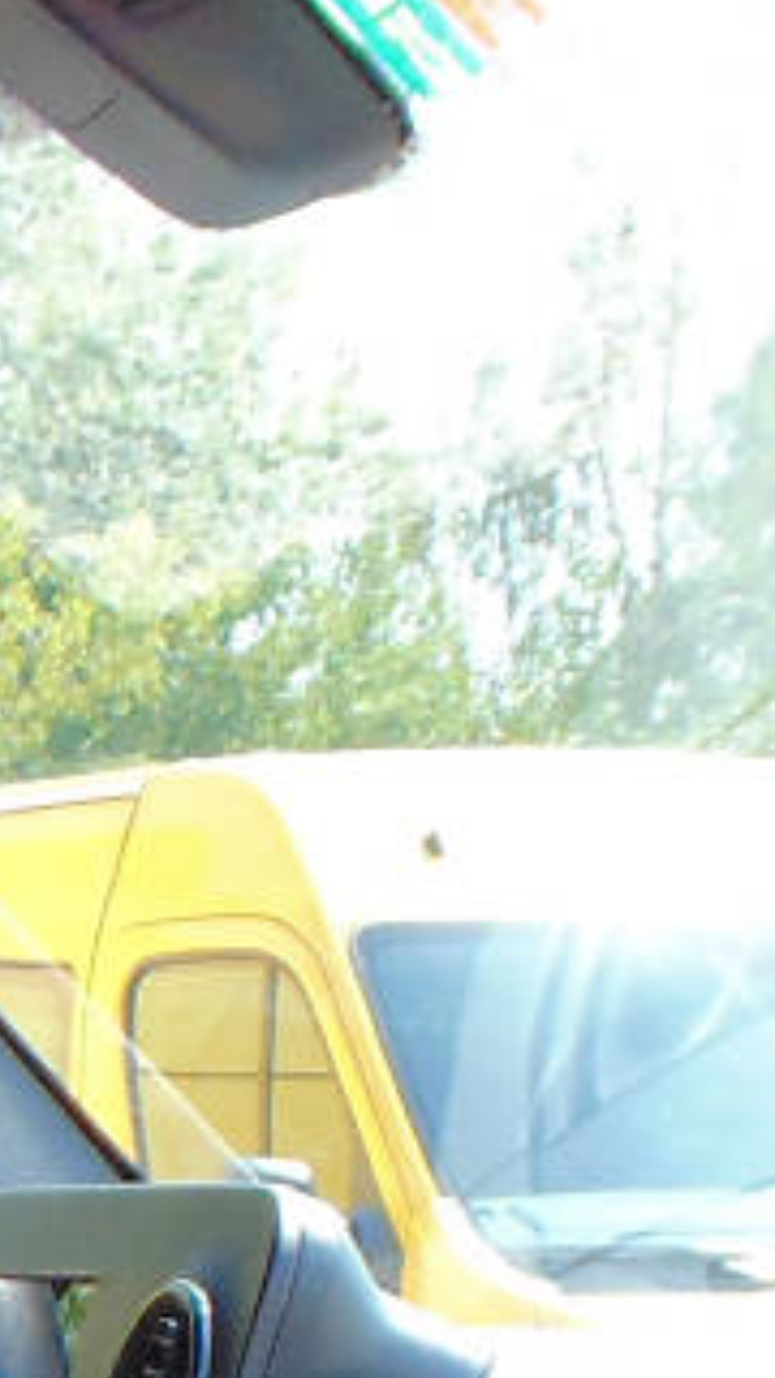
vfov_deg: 15.1
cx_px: -672
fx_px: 4969
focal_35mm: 136
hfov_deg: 8.5
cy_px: 1748
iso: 80
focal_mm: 4.5
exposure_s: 1/160
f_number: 3
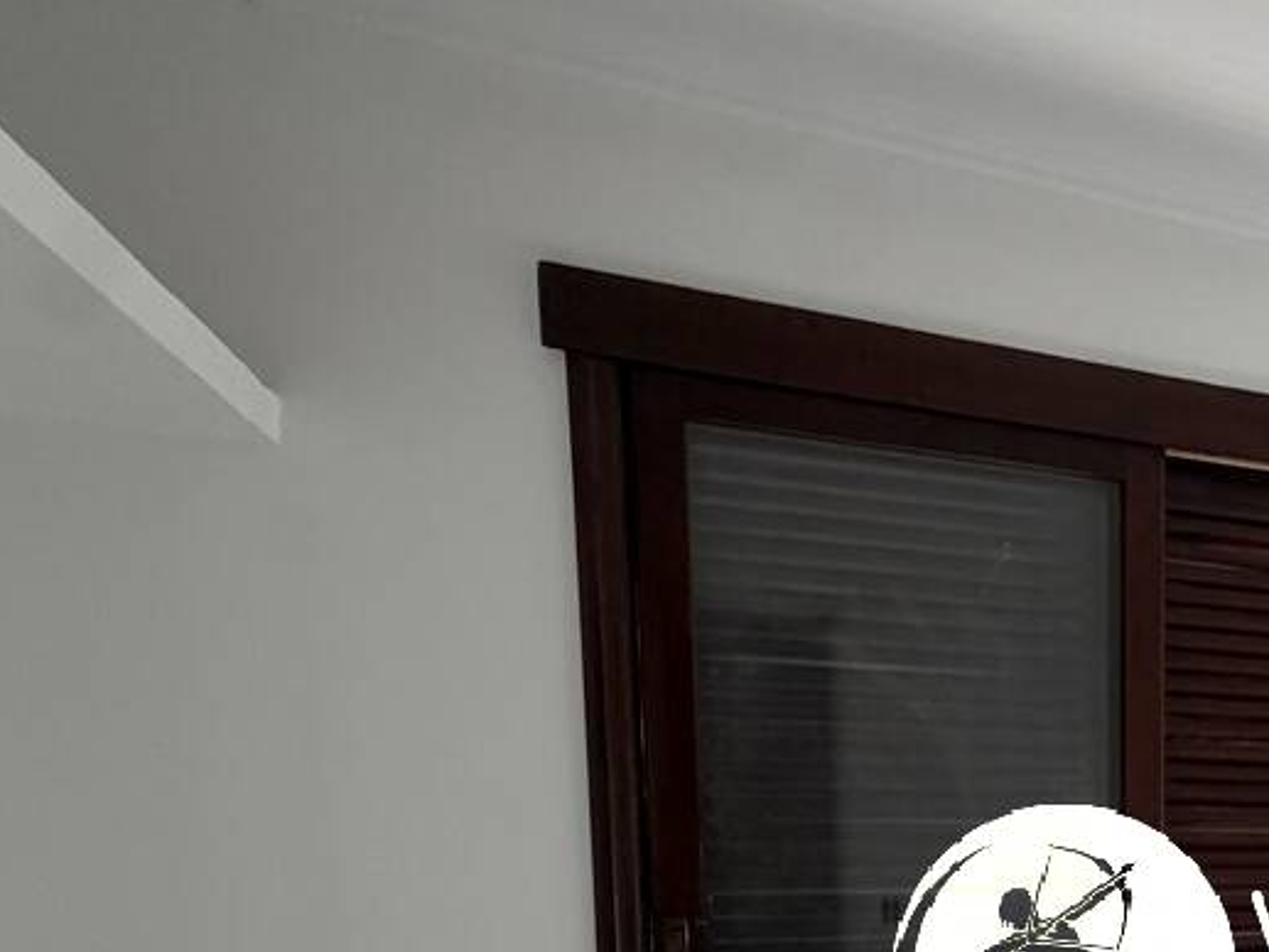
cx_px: 1505
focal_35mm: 39
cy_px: 984
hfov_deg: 37.1
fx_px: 1430
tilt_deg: -6.6
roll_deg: -1.1
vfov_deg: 33.3
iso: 100
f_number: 2.2
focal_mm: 2.22
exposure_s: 1/121
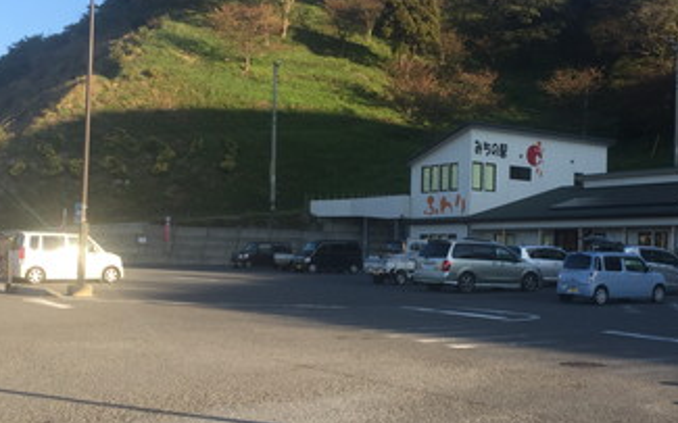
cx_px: 430
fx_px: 961
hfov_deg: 38.6
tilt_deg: +0.7
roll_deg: -1.6
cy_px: 239
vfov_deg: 24.8
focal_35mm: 52
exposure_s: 1/670
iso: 32
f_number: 2.2
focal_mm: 4.15
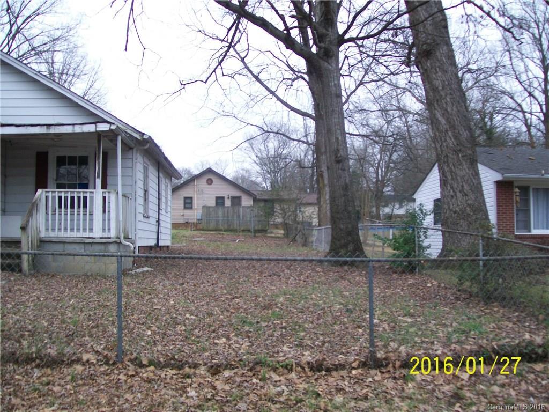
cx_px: 274
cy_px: 206
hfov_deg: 51.4
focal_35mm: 36
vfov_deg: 39.7
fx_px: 571
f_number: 2.7
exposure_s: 1/160
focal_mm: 6
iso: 64
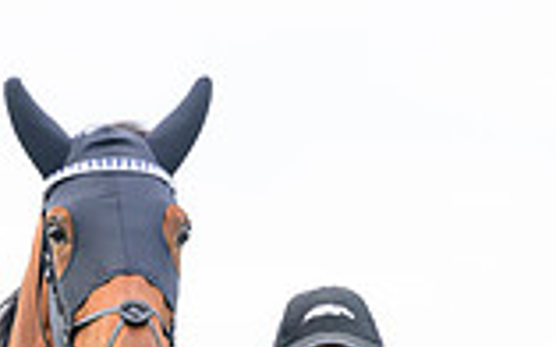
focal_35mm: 584
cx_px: 191
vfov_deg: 2.2
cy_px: 768
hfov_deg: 3.6
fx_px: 8846
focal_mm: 200
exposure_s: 1/1000
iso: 2000
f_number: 4
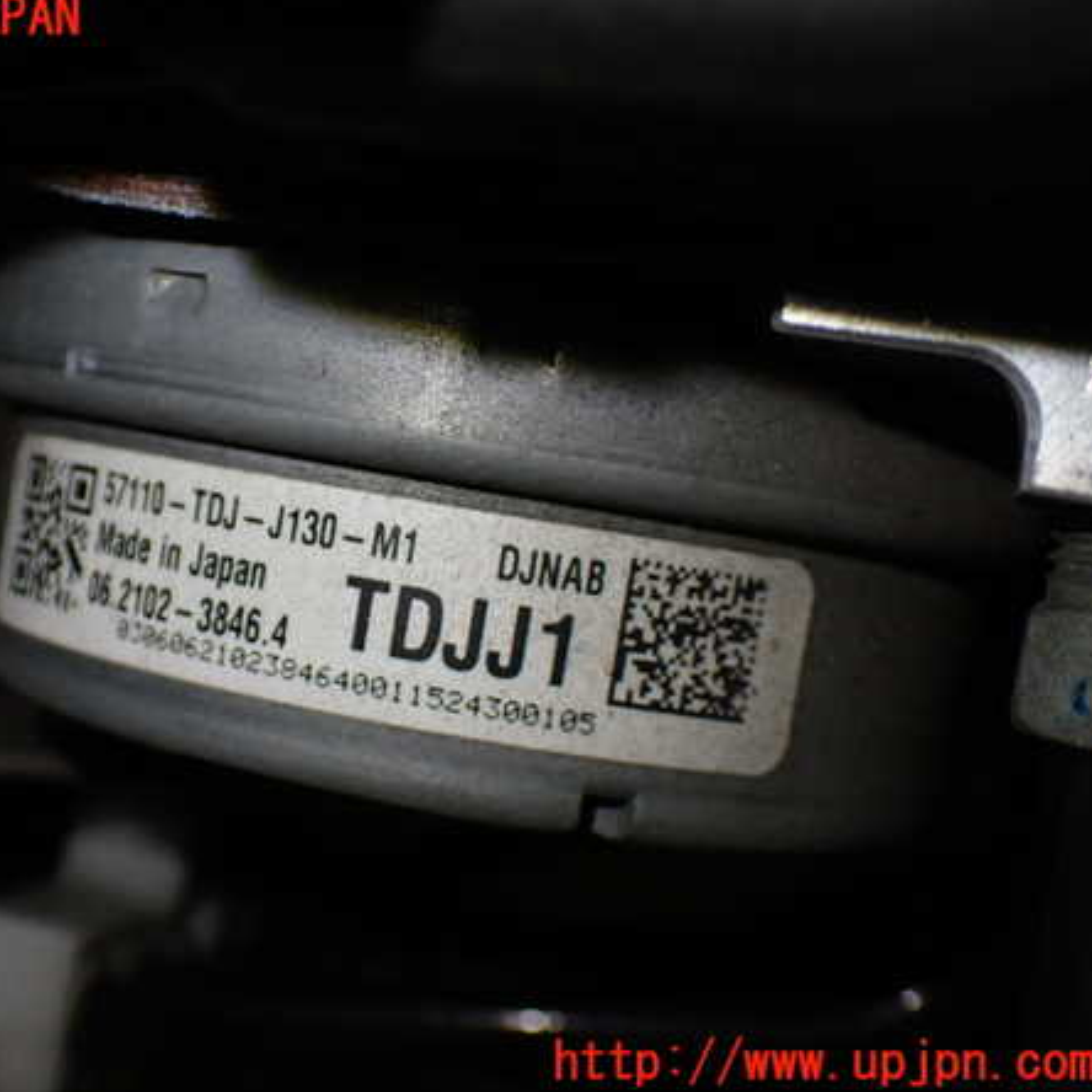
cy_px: 541
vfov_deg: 34.7
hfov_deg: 34.4
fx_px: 1749
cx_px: 371
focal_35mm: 49
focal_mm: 7.31
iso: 320
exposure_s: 1/160
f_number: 2.8
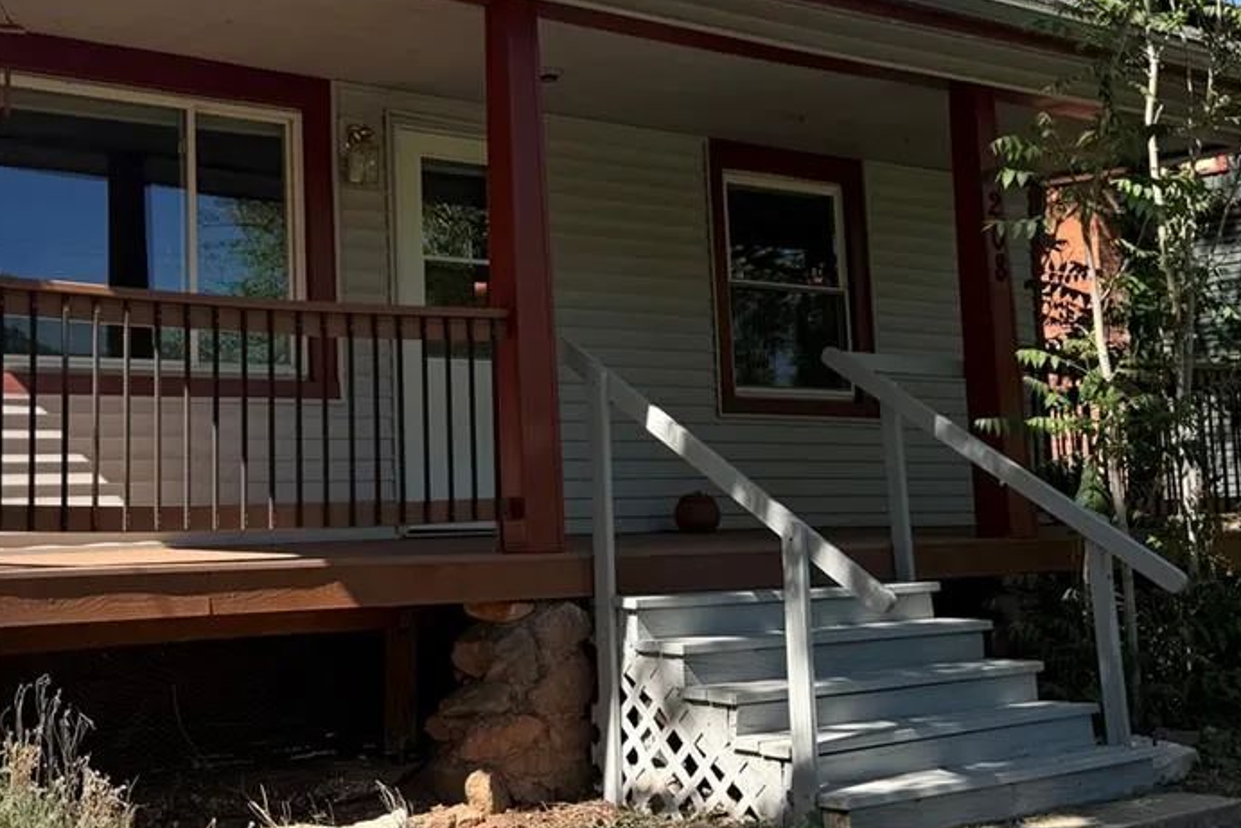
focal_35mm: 52
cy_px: 260
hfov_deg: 37.9
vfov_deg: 25.8
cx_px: 449
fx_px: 1793
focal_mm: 6.76
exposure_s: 1/1653
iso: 80
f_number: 1.78
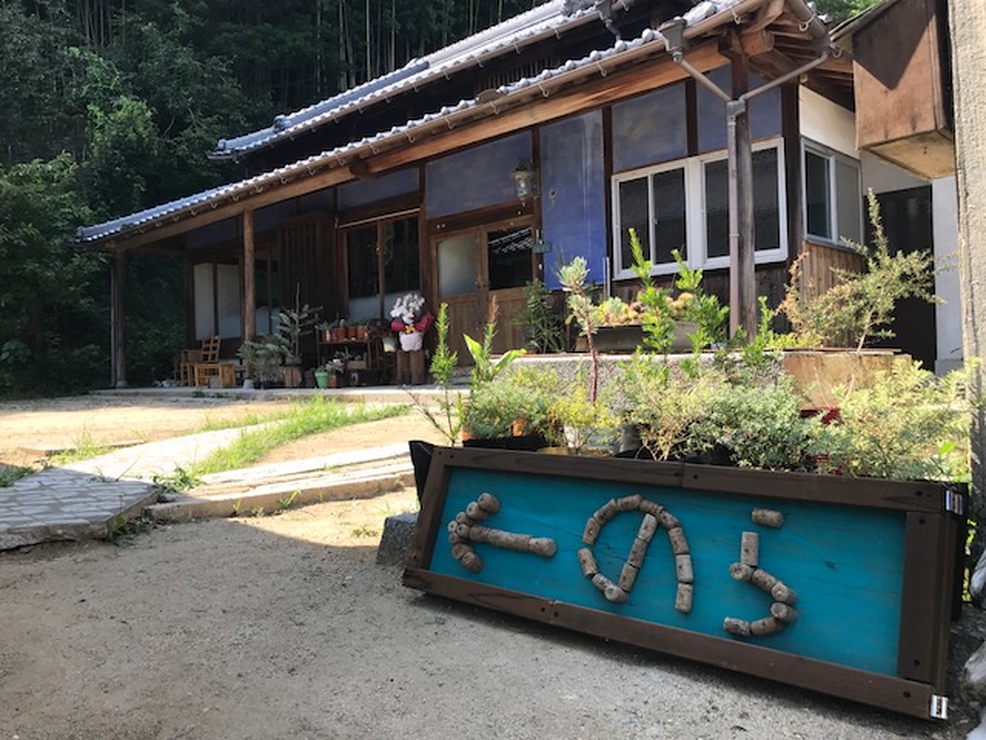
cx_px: 493
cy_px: 370
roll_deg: +1.5
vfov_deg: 49.7
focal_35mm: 28
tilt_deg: +0.9
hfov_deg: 63.4
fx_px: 798
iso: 20
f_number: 1.8
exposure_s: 1/669
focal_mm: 3.99
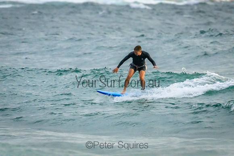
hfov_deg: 2.1
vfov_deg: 1.4
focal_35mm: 1000
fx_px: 6501
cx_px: 117
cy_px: 78
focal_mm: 1000
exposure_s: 1/4000
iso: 20000
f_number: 11
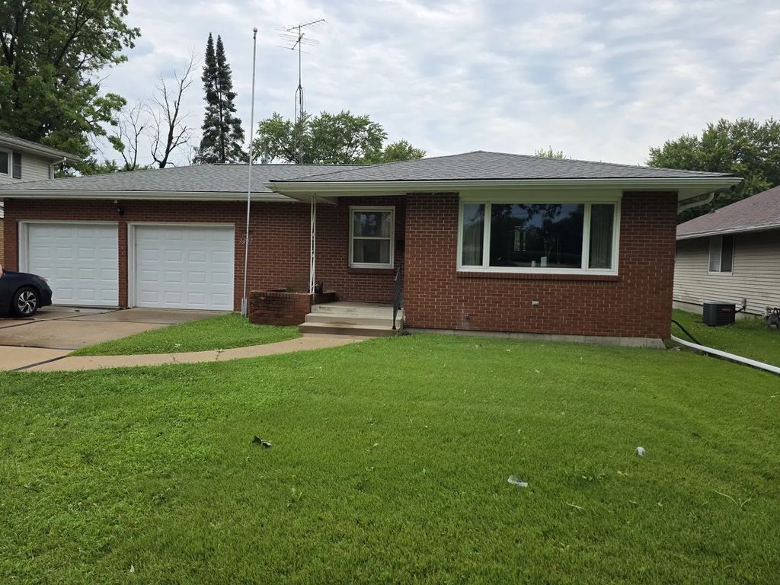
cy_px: 292
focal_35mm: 23
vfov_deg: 58.9
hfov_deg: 73.9
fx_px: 518
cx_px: 390
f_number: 1.7
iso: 80
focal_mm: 6.3
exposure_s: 1/3050
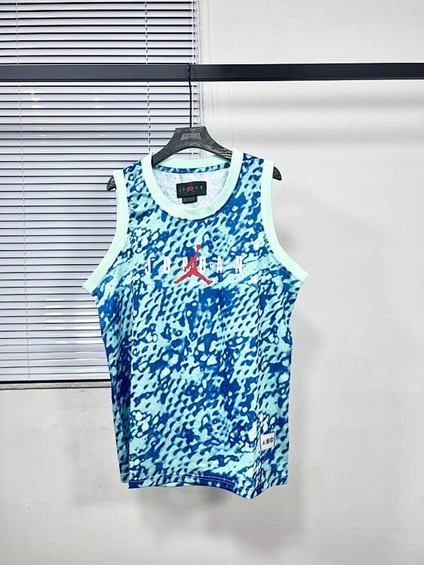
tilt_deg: -2.4
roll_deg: +1.7
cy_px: 282
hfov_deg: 53.1
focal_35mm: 26
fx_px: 425
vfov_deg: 67.3
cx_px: 212
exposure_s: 1/427
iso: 50
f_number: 1.5
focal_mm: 5.7
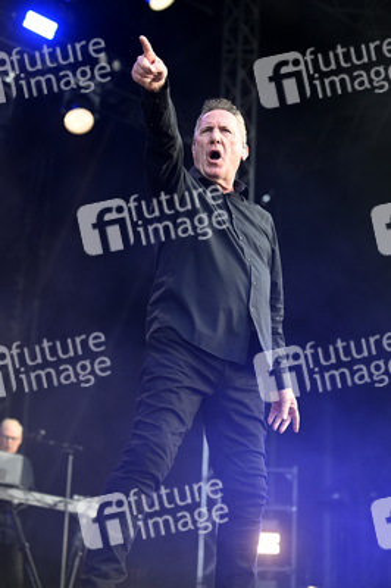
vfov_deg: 28.9
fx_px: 1142
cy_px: 294
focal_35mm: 70
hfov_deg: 19.4
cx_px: 196
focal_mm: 70
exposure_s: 1/400
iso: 320
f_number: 3.2
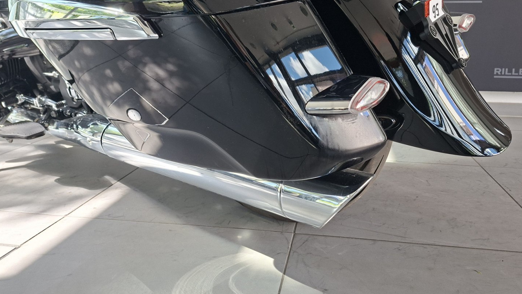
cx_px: 276
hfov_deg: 67.9
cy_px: 81
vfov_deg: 40.5
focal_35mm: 28
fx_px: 388
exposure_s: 1/100
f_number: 1.8
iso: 50
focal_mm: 5.54
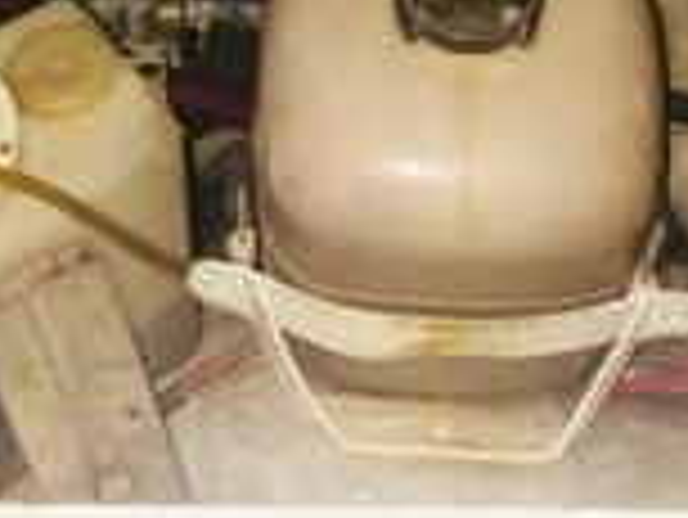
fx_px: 1870
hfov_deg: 20.8
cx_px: 319
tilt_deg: -45.3
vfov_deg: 13.5
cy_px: -509
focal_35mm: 94
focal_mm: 4.15
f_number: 2.2
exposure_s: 1/17
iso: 80
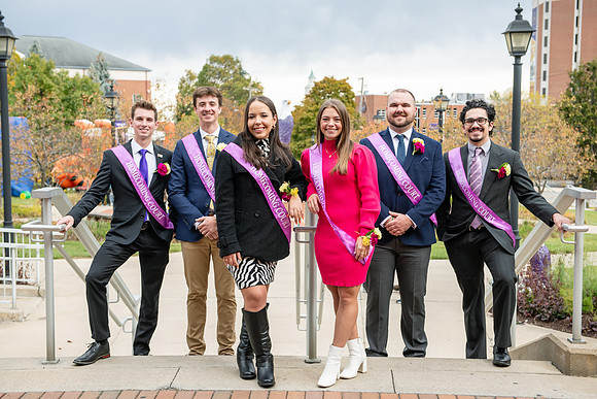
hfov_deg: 38.2
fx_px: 862
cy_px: 200
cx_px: 298
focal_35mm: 52
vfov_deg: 26.0
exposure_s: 1/400
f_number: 4.5
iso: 200
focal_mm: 52
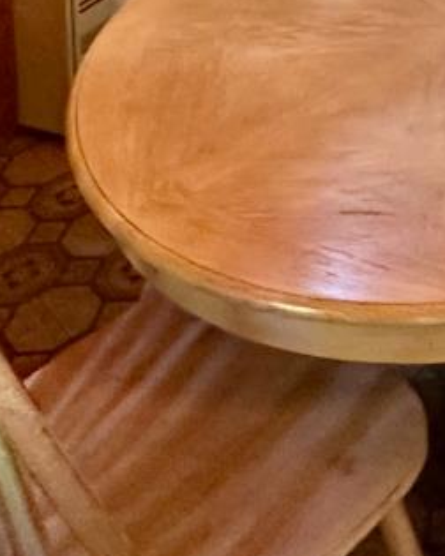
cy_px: -402
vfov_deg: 21.3
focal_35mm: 65
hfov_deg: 19.8
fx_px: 1070
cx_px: 703
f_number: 2.2
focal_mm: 2.22
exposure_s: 1/60
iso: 400
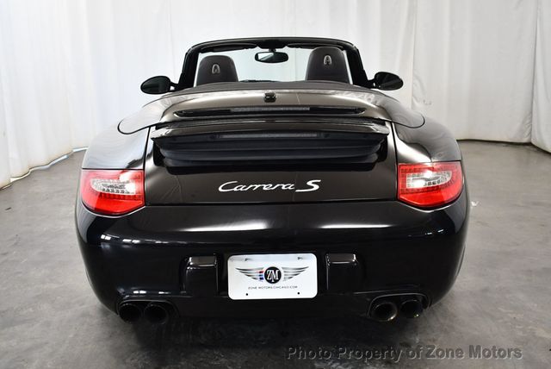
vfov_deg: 36.9
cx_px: 276
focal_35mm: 36
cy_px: 184
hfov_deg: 53.1
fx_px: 551
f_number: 3.5
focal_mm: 18
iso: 1000
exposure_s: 1/125
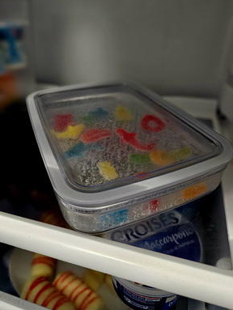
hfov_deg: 56.9
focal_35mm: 24
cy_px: 151
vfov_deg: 71.5
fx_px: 215
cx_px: 121
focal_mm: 5.4
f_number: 1.8
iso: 1000
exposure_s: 1/100
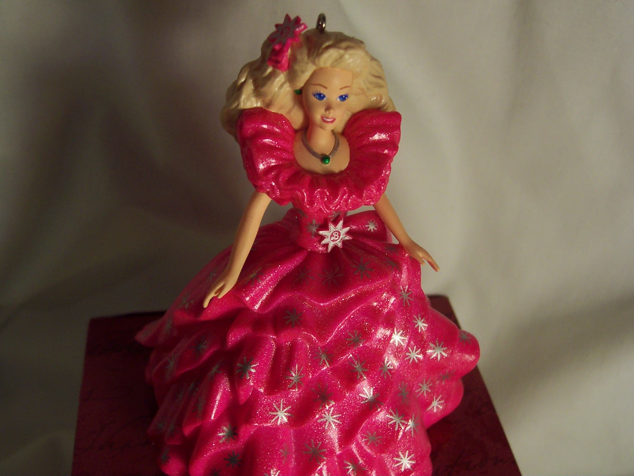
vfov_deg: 38.7
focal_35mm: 37
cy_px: 238
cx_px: 317
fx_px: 678
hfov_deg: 50.1
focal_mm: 5.6
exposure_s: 1/180
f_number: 2.8
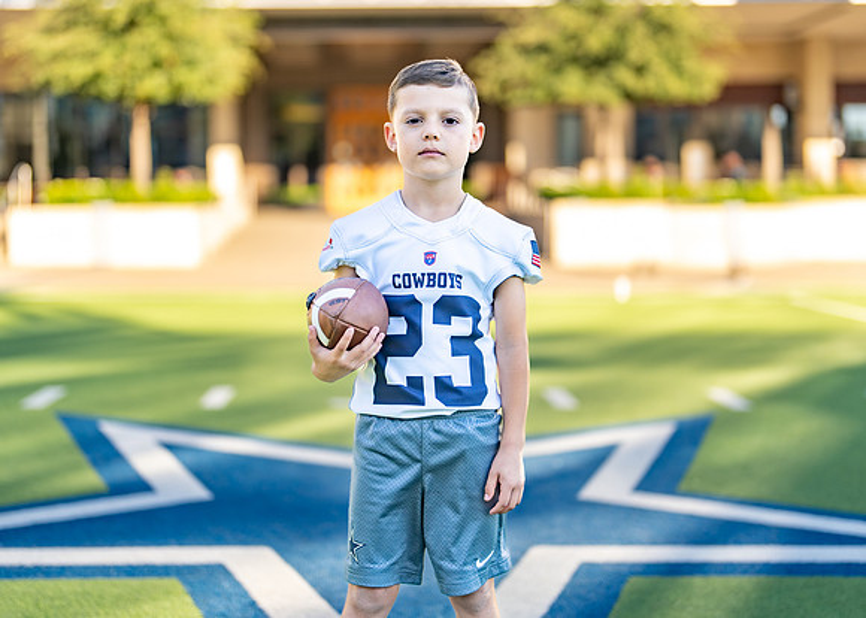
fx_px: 1442
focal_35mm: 59
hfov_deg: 33.4
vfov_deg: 24.2
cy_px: 280
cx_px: 424
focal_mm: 50
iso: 100
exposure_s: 1/2500
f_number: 1.2
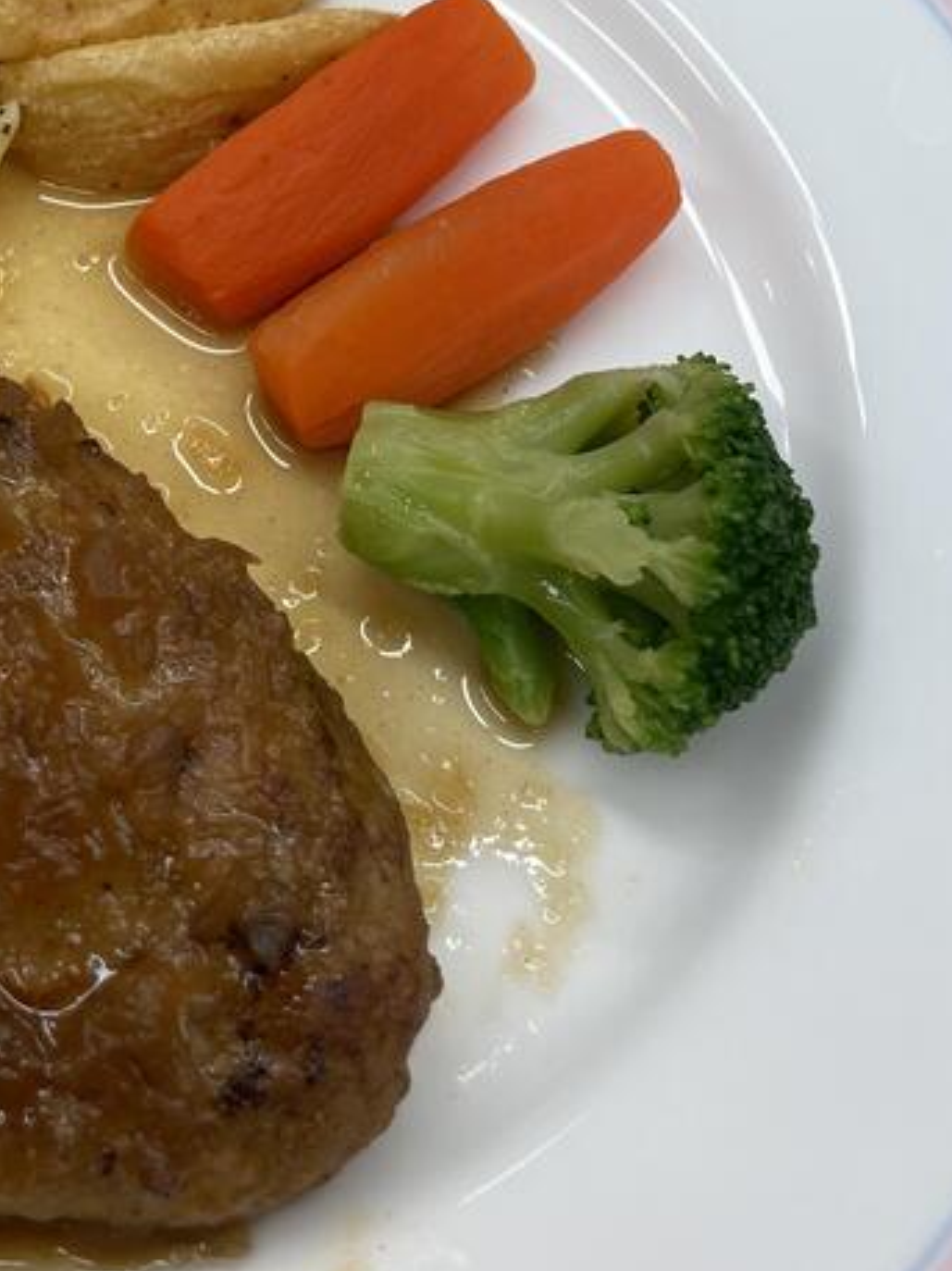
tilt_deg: -51.1
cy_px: 24
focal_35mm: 53
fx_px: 1945
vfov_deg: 33.4
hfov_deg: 27.0
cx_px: 208
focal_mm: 4.2
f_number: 1.6
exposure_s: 1/134
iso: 32
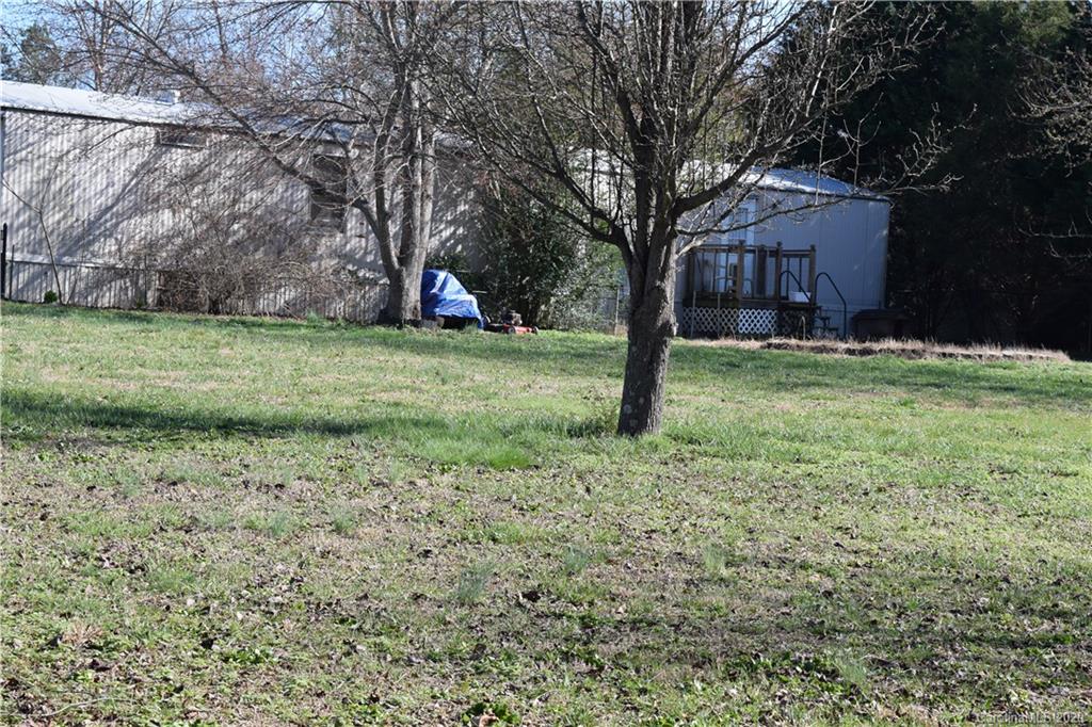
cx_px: 546
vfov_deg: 16.5
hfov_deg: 24.6
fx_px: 2502
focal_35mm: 82
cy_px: 364
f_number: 8
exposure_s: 1/250
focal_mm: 55
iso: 250
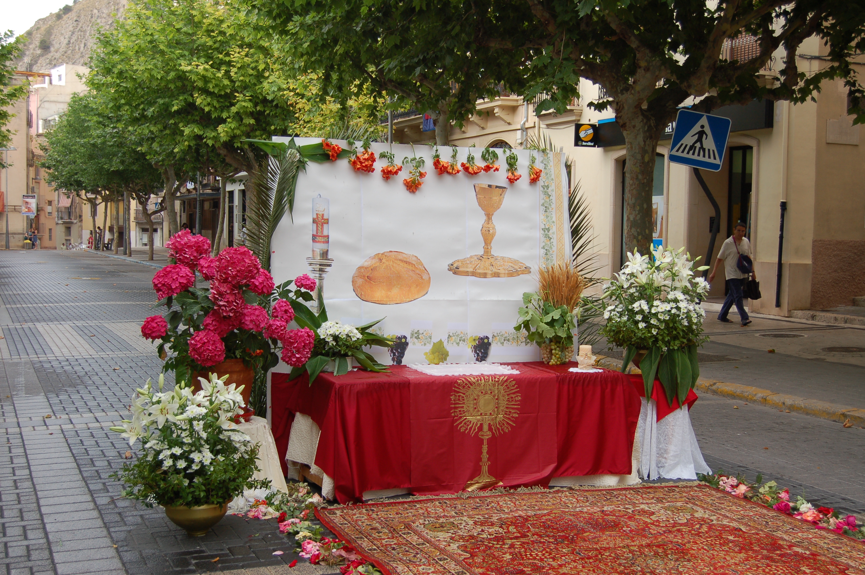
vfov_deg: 28.0
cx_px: 432
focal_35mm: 48
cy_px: 288
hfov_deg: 41.1
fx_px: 1152
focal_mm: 32
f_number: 5.6
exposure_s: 1/125
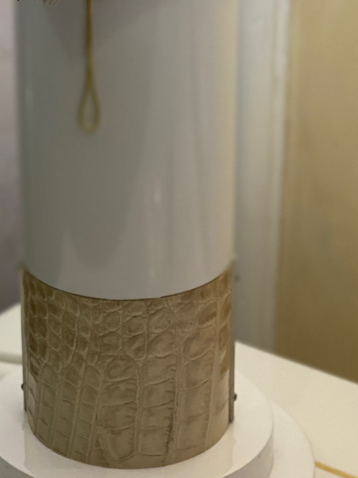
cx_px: 124
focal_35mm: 120
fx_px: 1656
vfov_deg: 16.3
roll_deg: -0.5
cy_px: 106
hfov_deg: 12.3
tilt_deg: -19.5
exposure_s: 1/100
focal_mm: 6
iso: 160
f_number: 2
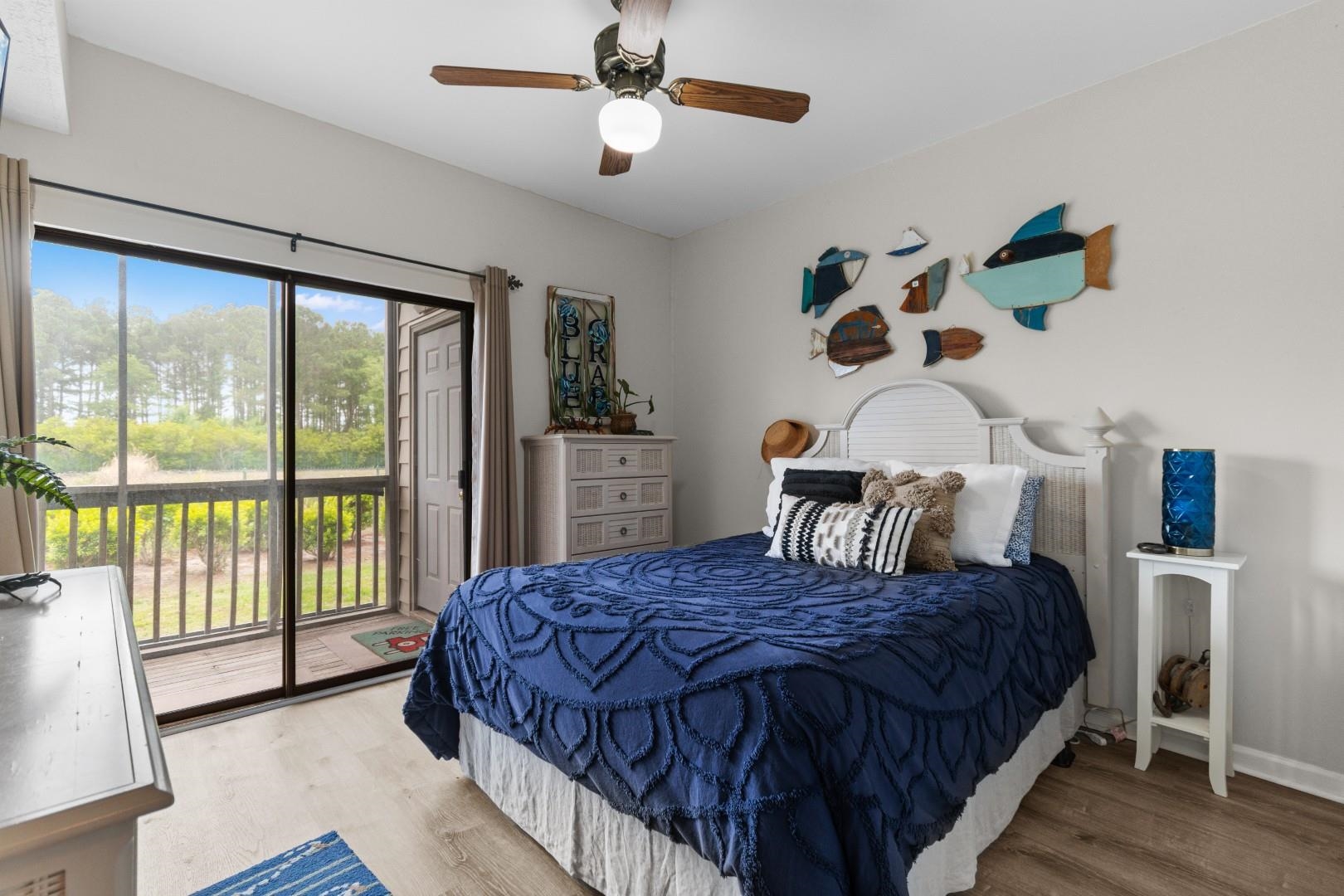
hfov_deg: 100.4
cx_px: 672
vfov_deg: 77.3
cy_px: 448
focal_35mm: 15
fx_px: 560
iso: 100
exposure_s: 1/15
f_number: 4.5
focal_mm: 10
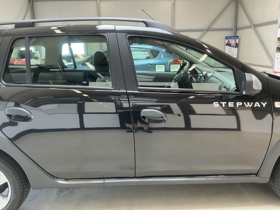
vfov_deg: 49.7
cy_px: 105
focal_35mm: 28
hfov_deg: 63.4
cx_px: 140
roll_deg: +1.5
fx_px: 226
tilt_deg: -13.7
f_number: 1.8
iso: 64
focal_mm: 3
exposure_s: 1/82
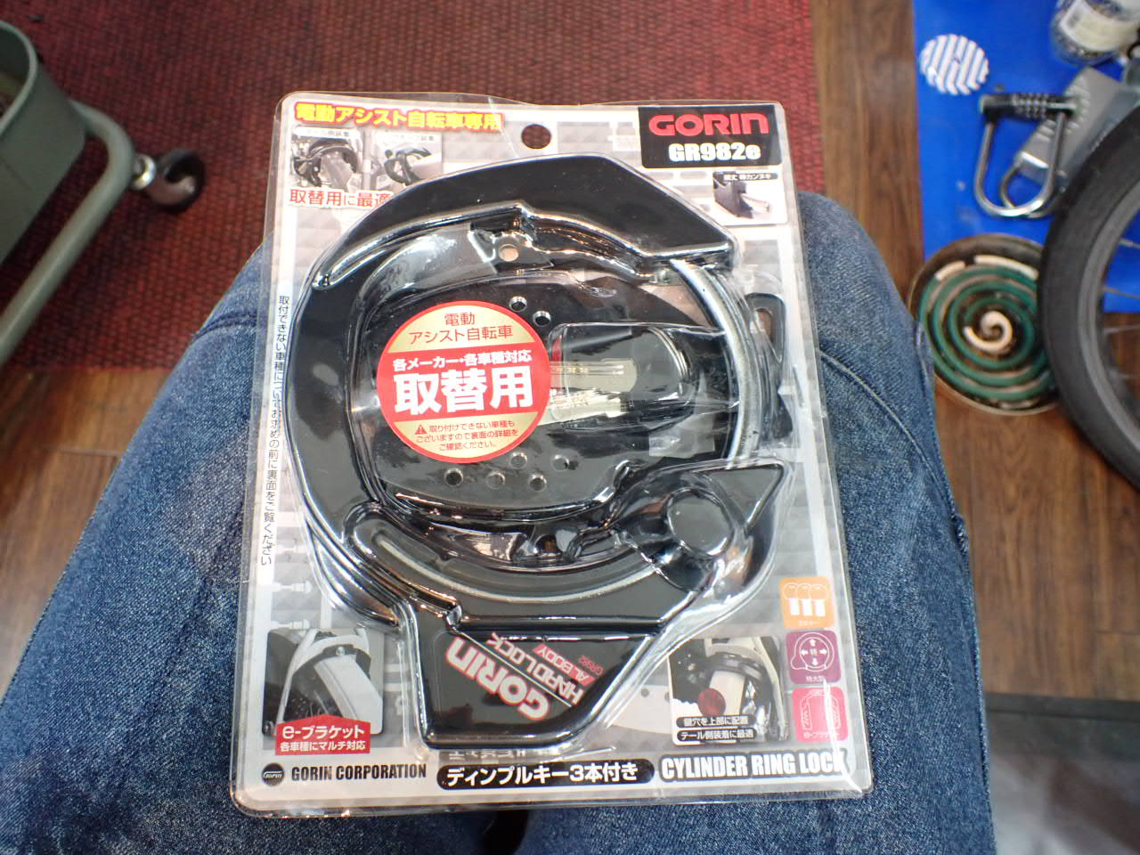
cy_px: 428
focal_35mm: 30
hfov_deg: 60.0
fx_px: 988
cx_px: 570
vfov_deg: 46.8
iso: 500
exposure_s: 1/125
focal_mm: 5.4
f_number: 2.3
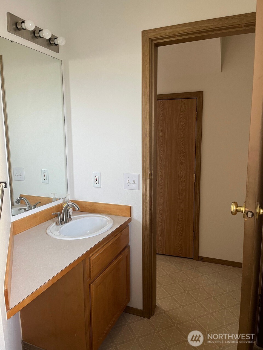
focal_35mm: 26
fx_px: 263
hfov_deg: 53.1
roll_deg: +0.3
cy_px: 175
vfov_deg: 67.3
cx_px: 132
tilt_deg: -8.5
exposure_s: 1/60
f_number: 1.6
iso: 80
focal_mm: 5.1
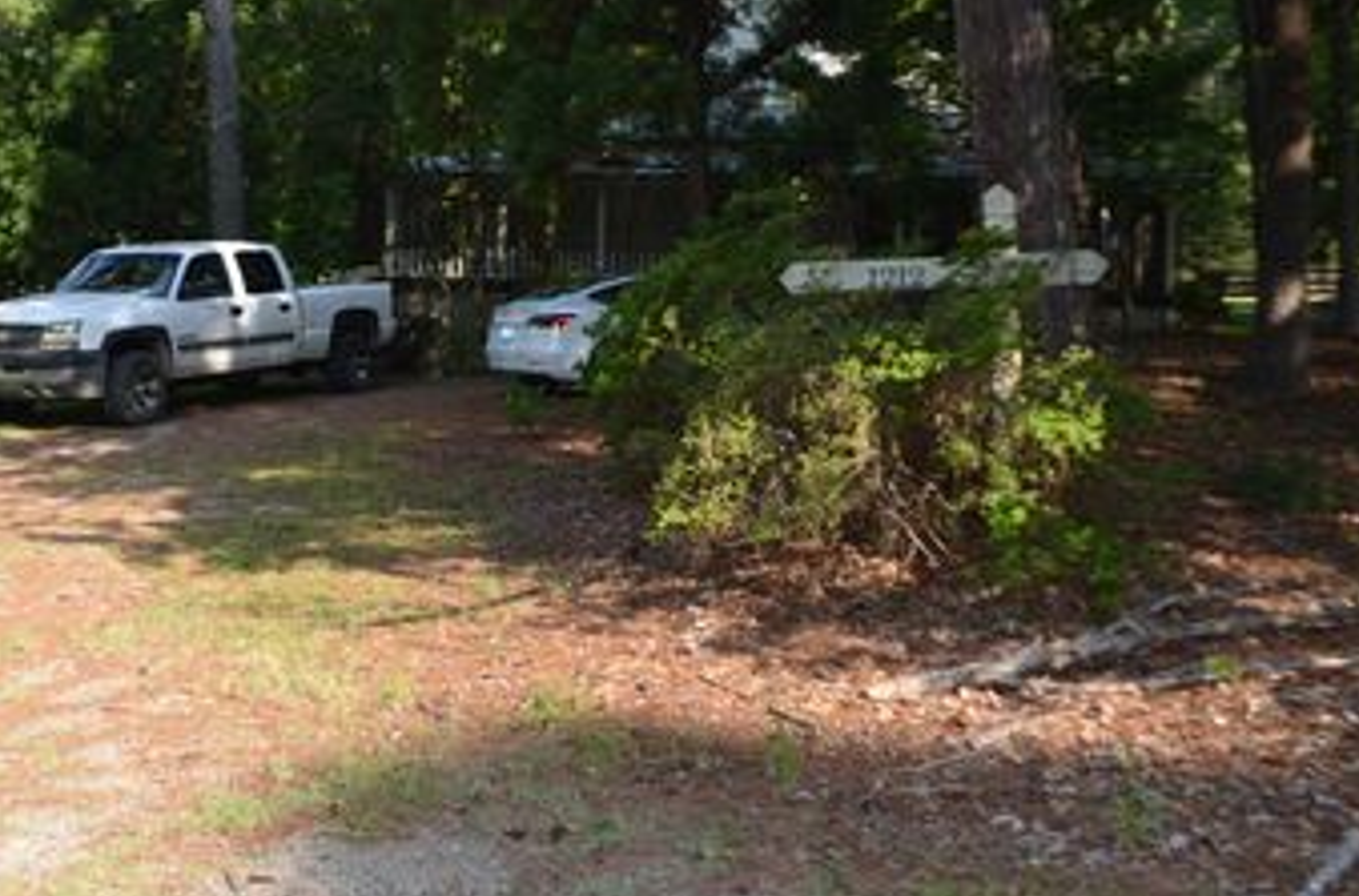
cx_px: 482
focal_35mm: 40
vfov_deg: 32.6
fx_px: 1505
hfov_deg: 48.0
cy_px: 243
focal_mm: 18
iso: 100
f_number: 5
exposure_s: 1/200
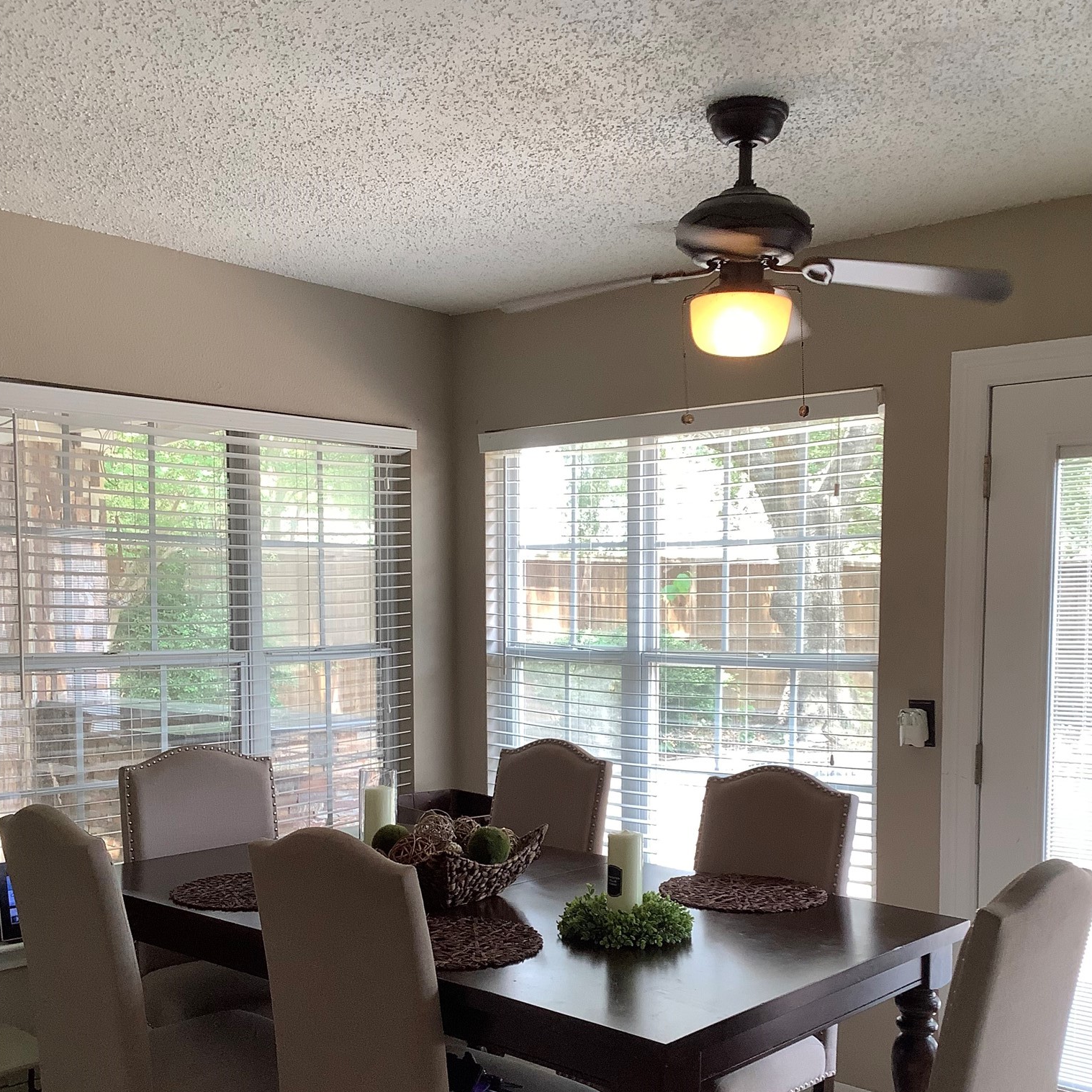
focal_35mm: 37
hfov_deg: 44.9
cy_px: 688
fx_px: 1321
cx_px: 549
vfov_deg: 44.5
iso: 50
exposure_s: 1/60
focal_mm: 3.3
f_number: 2.4
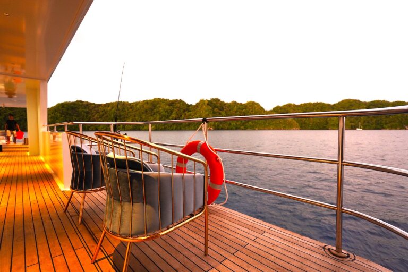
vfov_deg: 73.7
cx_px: 204
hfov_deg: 96.7
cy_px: 136
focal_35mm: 16
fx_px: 181
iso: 1600
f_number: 4
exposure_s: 1/80
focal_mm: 16
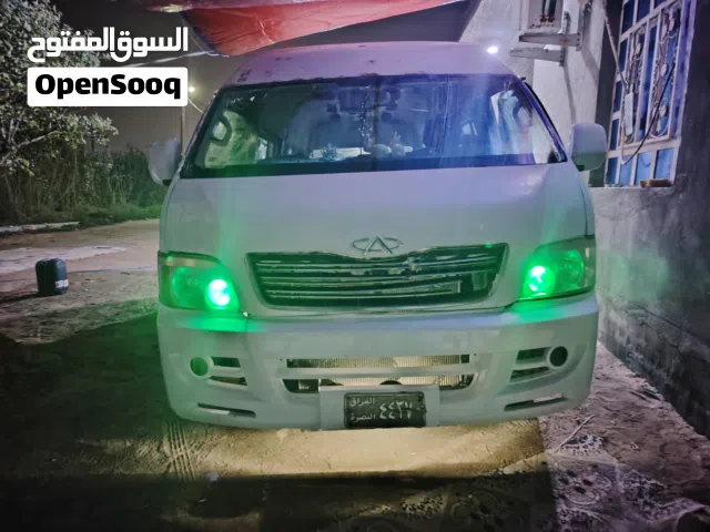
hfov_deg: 71.6
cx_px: 355
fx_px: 492
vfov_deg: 56.8
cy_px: 266
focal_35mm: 24
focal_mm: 5.25
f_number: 1.75
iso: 9152
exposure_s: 1/15.2
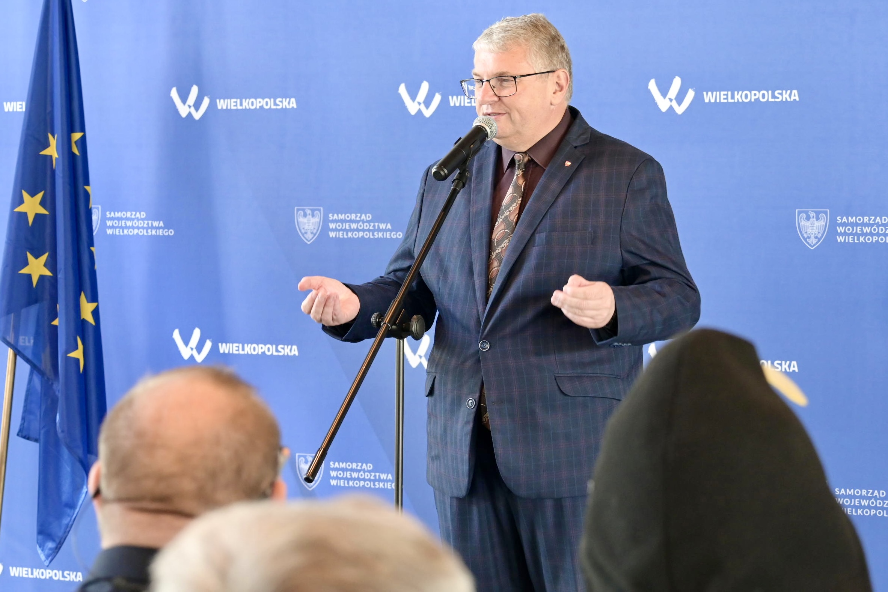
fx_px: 2331
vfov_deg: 14.5
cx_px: 444
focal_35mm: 94
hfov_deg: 21.6
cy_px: 296
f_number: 4.8
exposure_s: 1/60
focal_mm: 63
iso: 1250
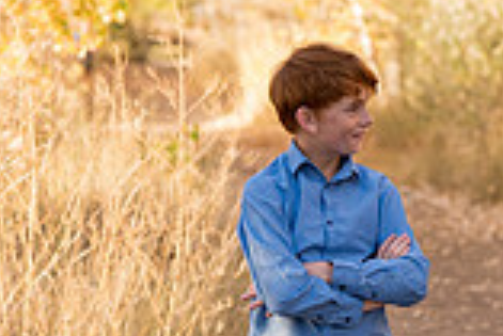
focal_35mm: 288
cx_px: 775
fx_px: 4028
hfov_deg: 7.0
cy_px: 280
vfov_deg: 4.8
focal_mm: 78
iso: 320
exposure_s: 1/200
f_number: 3.5
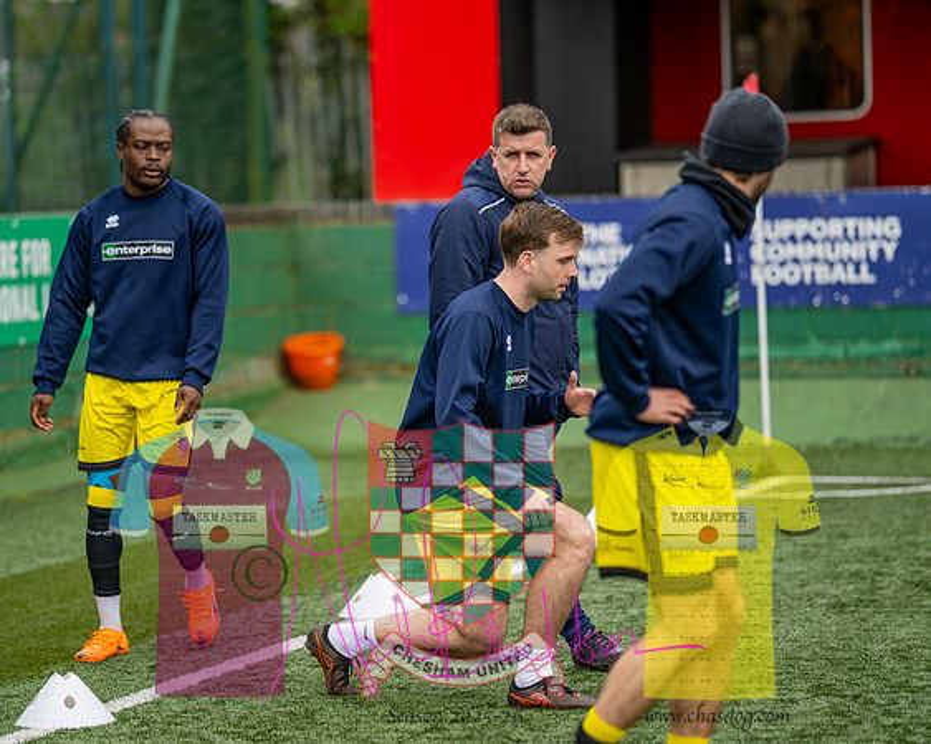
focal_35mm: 152
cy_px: 372
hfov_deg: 12.7
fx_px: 4190
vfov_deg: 10.1
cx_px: 390
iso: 200
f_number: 1.8
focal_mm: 135
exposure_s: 1/3200
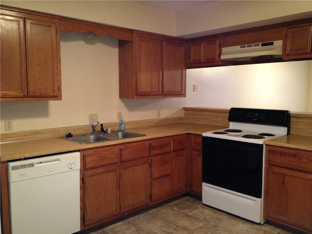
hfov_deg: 52.6
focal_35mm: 35
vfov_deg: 40.7
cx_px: 156
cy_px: 117
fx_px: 315
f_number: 2.4
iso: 320
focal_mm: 4.28
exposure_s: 1/16
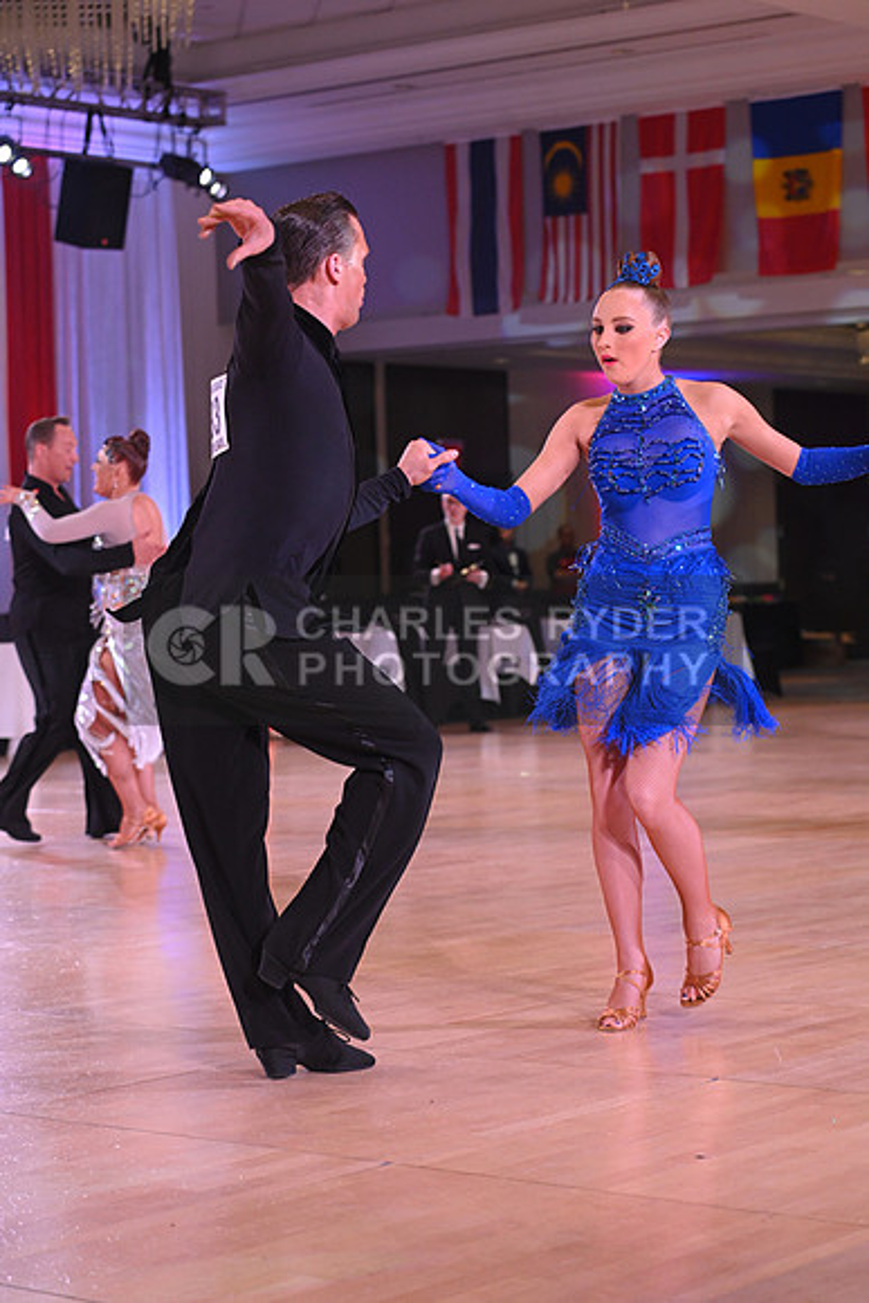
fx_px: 2967
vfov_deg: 24.8
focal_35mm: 82
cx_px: 434
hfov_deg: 16.7
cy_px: 652
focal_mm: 82
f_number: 5
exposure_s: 1/320
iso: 2500
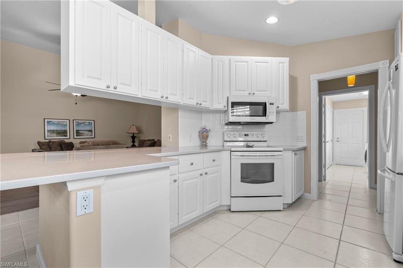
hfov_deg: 96.8
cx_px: 202
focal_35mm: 16
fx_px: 179
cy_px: 134
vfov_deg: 73.7
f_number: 9
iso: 100
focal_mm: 16
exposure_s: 1/1.67
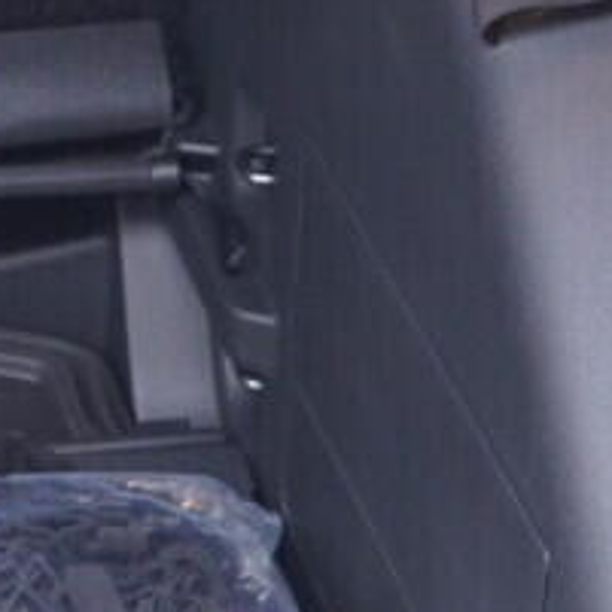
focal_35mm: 219
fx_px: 4380
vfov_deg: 7.8
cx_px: -871
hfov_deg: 7.5
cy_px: -399
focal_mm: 24
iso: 800
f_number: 2.8
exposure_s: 1/40
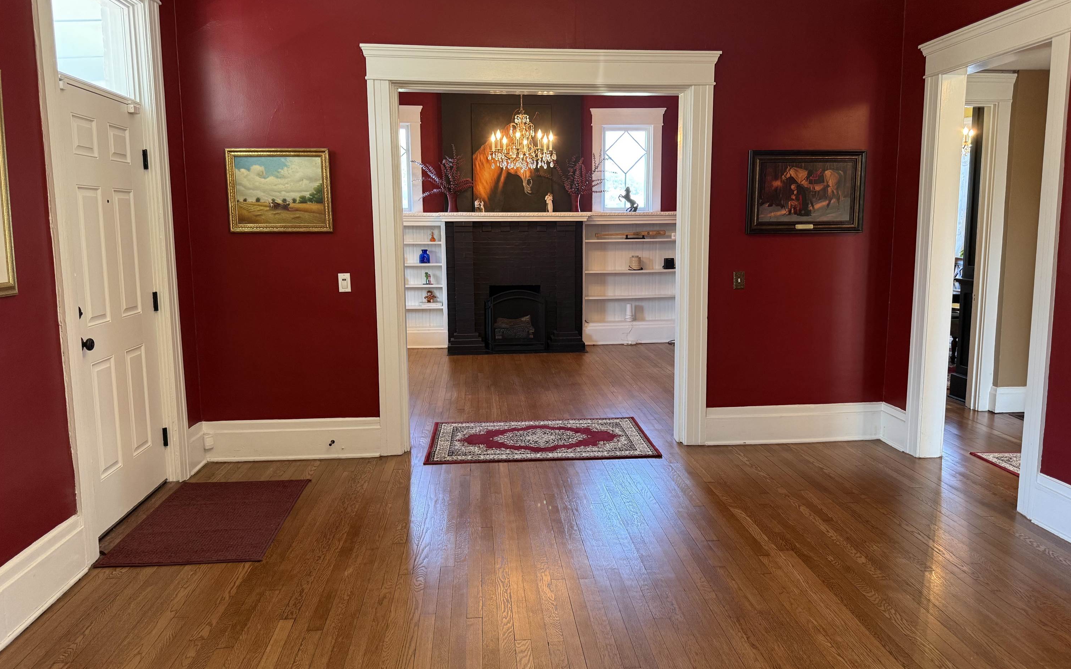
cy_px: 317
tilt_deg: -6.4
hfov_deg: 70.4
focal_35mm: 26
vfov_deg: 47.6
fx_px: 759
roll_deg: +0.6
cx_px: 546
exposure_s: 1/60
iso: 200
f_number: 1.78
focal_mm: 6.76
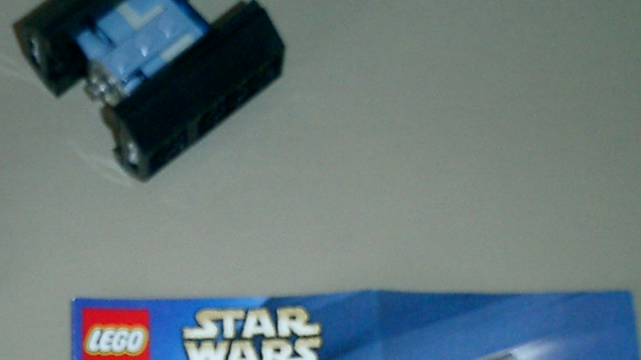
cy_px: 372
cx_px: 195
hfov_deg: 26.6
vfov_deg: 15.0
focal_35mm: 79
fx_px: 1343
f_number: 3.2
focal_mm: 7.5
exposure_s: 1/30
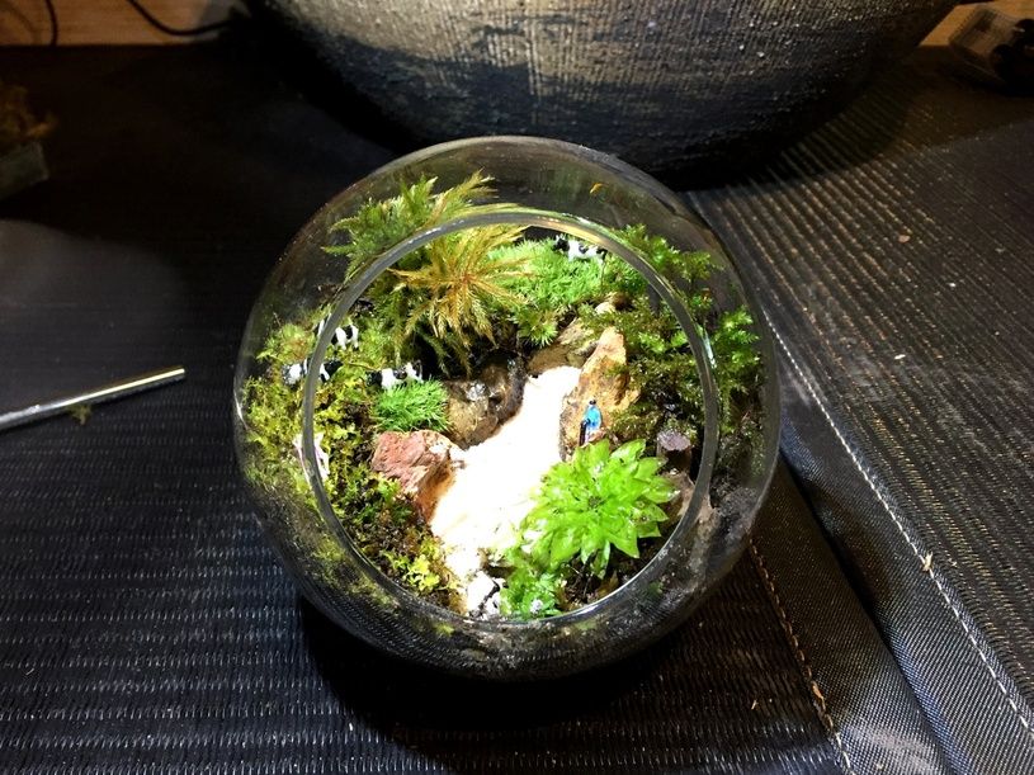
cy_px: 388
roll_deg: +0.1
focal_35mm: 29
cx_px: 517
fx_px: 866
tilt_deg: -31.9
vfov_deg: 48.2
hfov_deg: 61.7
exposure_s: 1/30
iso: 160
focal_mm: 4.15
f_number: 2.2
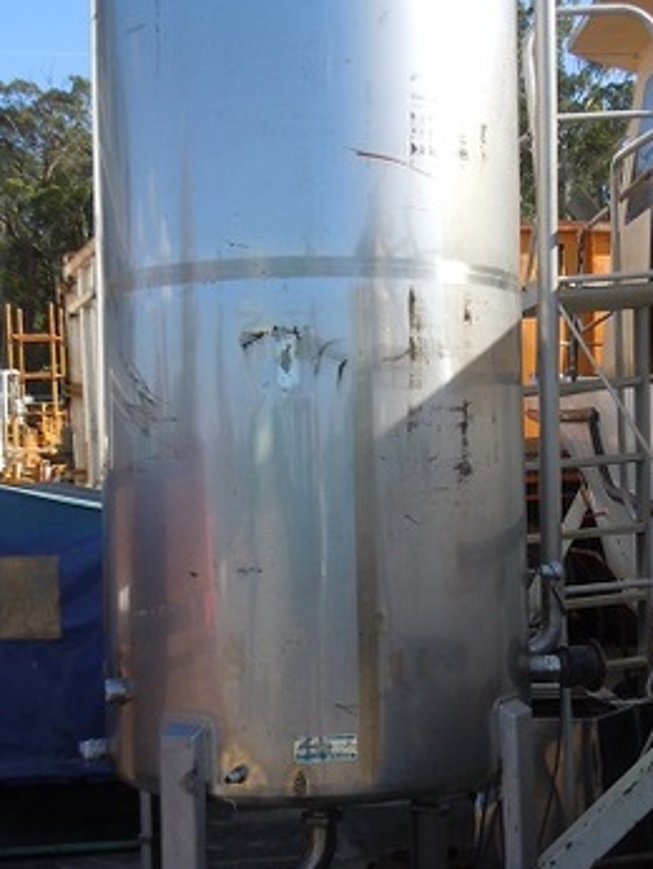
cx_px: 362
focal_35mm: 52
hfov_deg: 28.0
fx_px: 1306
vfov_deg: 36.8
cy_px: 465
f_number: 3.5
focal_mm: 5.4
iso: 100
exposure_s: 1/640
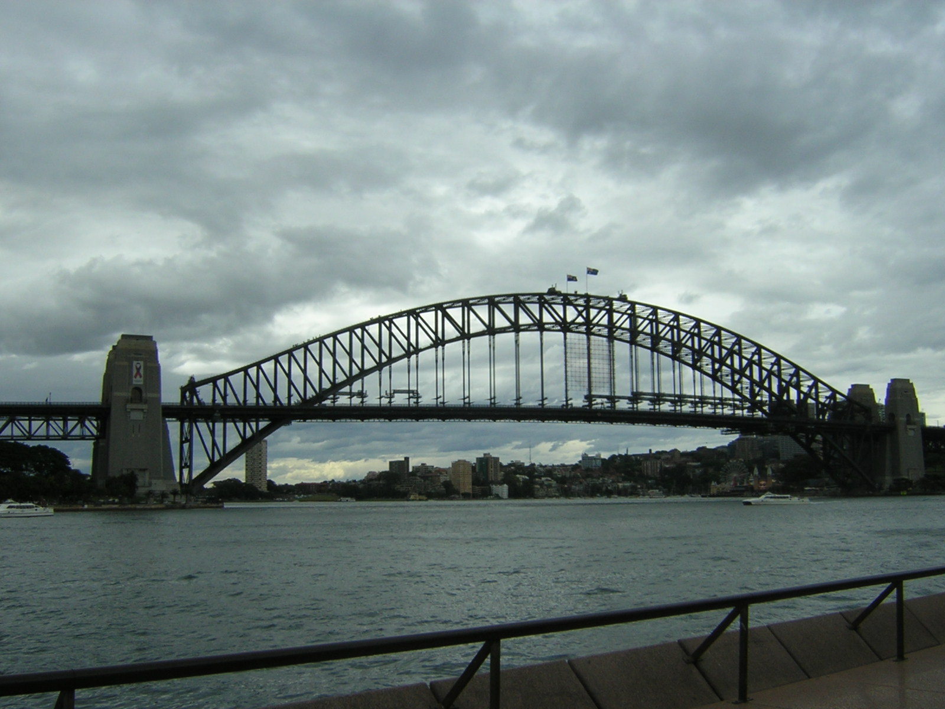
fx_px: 983
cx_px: 472
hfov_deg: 51.4
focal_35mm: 36
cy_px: 354
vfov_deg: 39.7
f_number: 5.2
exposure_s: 1/393
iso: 100
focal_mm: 4.7
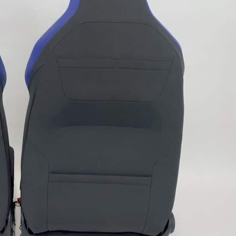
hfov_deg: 34.7
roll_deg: +0.7
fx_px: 355
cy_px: 126
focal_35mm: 46
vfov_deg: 36.8
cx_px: 23
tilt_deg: -17.0
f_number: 1.8
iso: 32
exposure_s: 1/47
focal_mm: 4.25
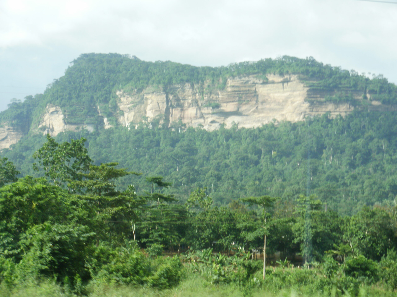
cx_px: 198
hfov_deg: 19.6
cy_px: 148
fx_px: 1147
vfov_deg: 14.8
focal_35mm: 100
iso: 100
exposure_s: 1/200
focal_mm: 17.4
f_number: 5
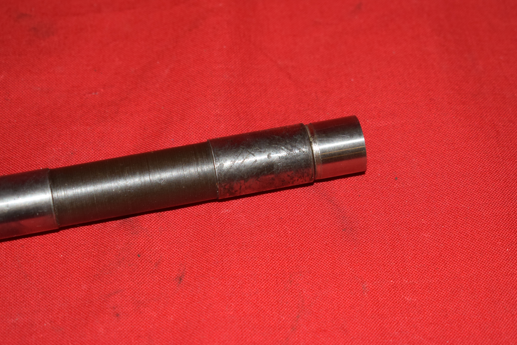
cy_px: 163
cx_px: 278
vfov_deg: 15.1
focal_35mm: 91
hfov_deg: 22.5
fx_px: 1301
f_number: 5.6
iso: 640
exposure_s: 1/160
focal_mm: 55
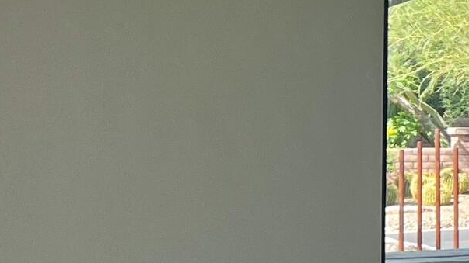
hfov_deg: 12.4
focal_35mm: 141
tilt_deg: +2.1
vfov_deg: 8.6
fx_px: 1753
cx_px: 1078
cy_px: 62
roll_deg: -0.3
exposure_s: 1/490
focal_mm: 5.7
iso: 50
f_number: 1.5
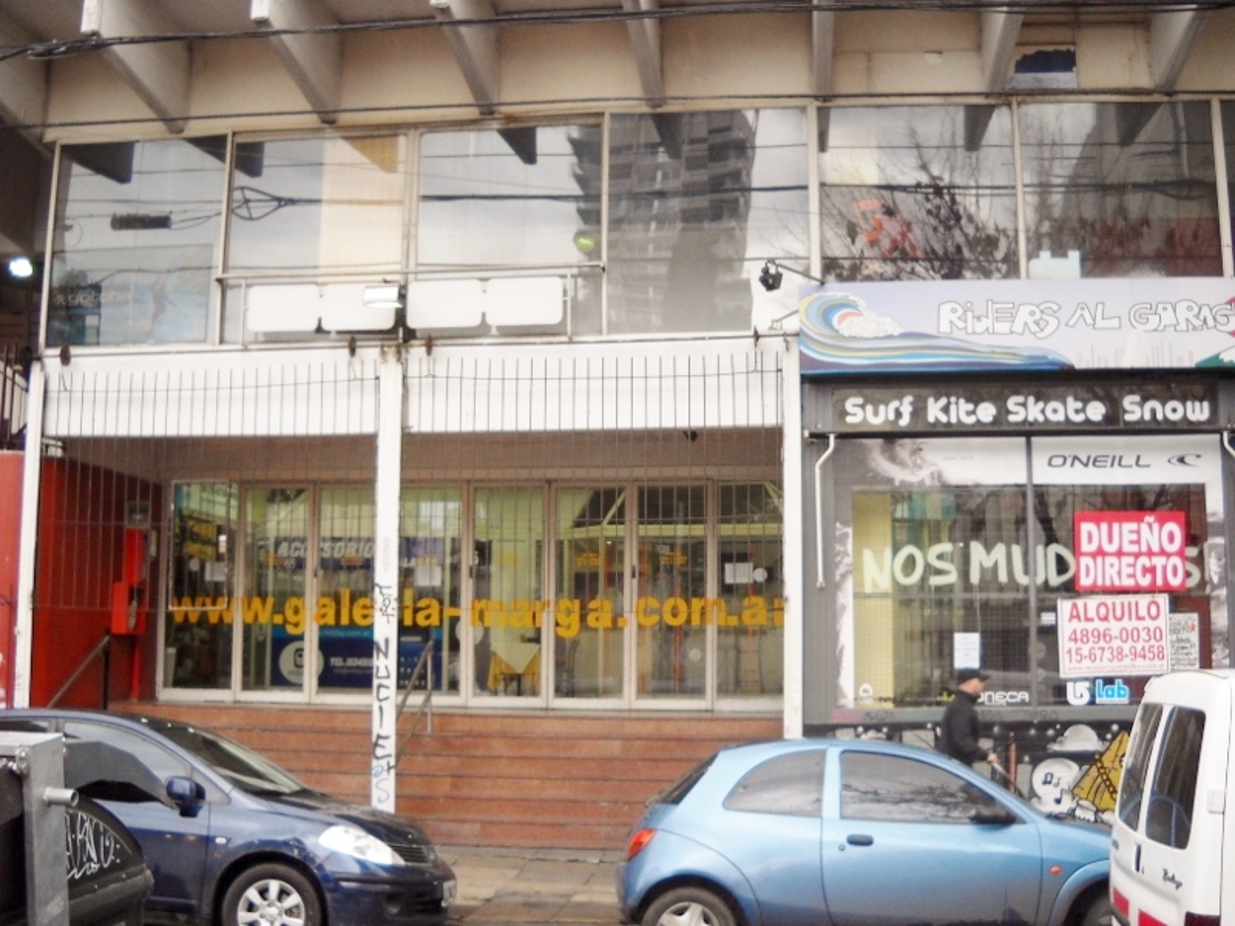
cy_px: 463
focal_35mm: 41
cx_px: 618
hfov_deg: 45.8
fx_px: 1463
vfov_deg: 35.1
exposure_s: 1/60
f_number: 3.1
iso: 147
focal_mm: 6.72
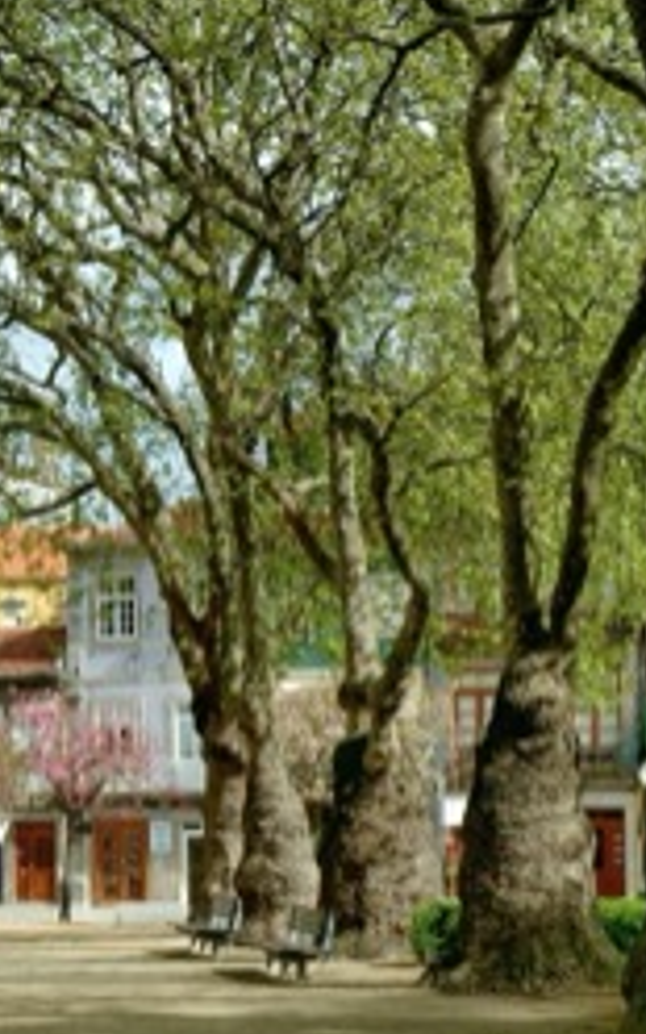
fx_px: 3465
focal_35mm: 123
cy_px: 655
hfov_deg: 10.4
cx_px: -179
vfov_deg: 16.9
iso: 200
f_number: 13
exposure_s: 1/160
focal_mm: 40
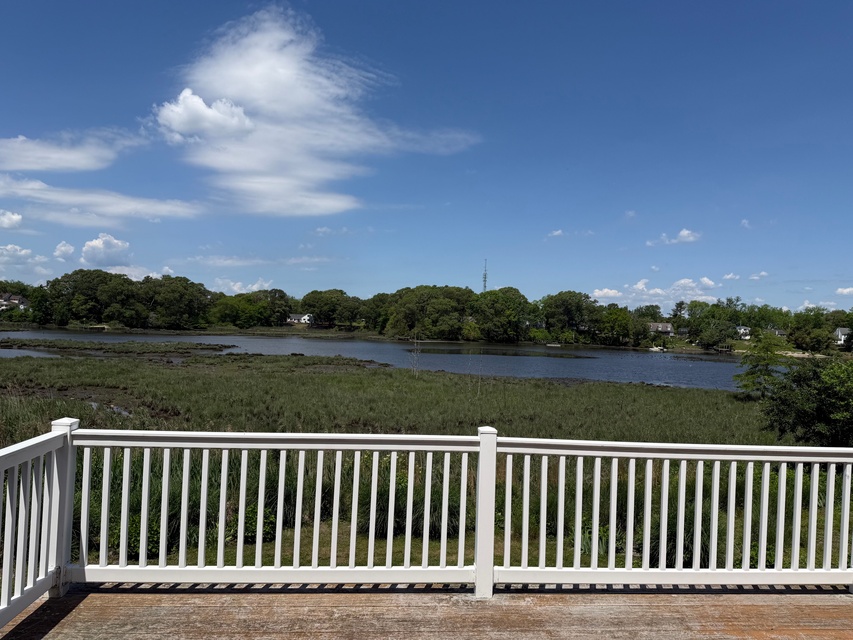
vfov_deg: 56.8
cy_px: 320
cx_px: 426
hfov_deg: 71.6
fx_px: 591
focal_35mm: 24
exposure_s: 1/8130
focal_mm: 6.76
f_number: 1.78
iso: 80
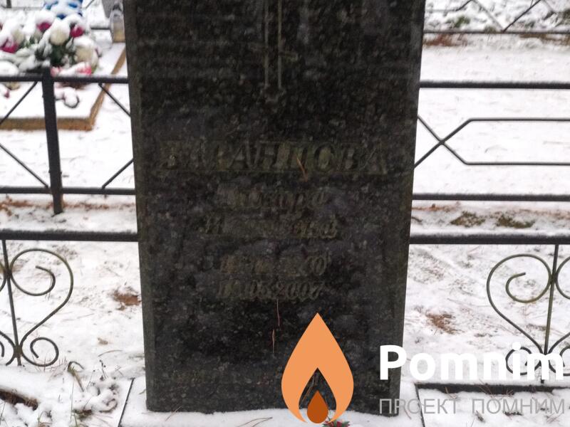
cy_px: 214
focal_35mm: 52
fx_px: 856
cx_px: 285
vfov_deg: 28.0
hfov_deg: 36.8
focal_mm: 5.99
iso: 800
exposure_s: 1/30
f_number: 2.6
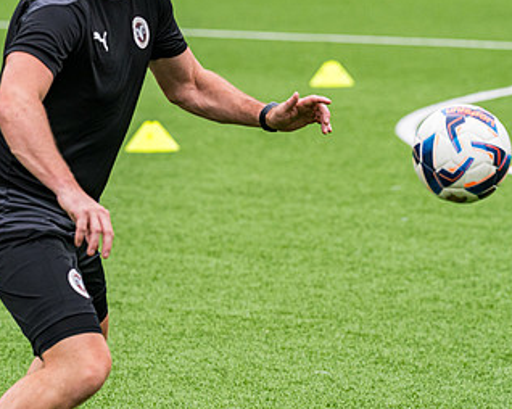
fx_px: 4074
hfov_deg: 7.2
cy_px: 211
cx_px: 175
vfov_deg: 5.7
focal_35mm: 269
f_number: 4
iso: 800
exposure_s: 1/1000
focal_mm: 135
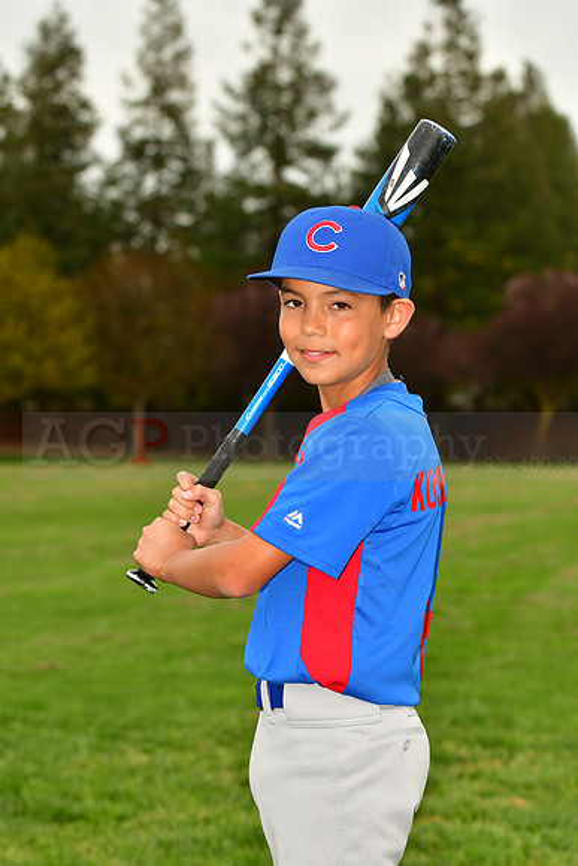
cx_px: 289
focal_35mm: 120
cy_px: 433
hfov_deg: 11.4
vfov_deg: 17.1
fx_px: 2888
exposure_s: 1/1000
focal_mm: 80
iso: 400
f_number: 5
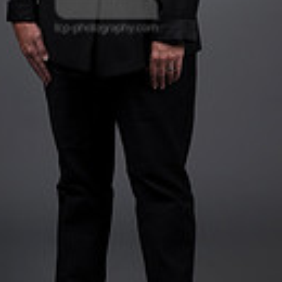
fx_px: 2166
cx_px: 106
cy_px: -26
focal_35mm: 235
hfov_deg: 7.4
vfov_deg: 7.4
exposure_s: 1/250
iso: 160
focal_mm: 80
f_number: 5.6
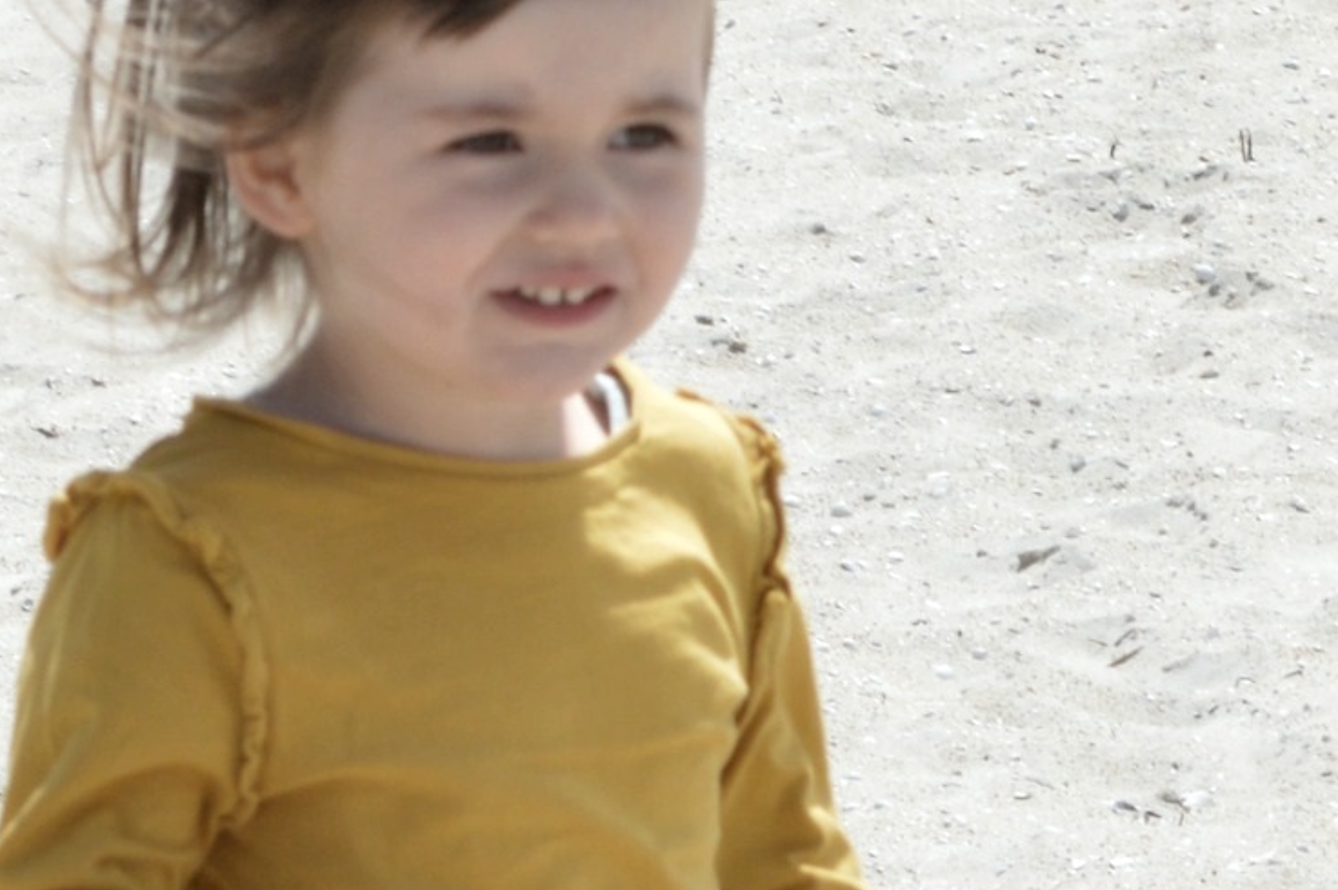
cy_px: 1076
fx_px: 13829
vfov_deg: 3.7
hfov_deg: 5.5
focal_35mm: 372
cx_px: 477
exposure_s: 1/200
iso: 200
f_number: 13
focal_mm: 55
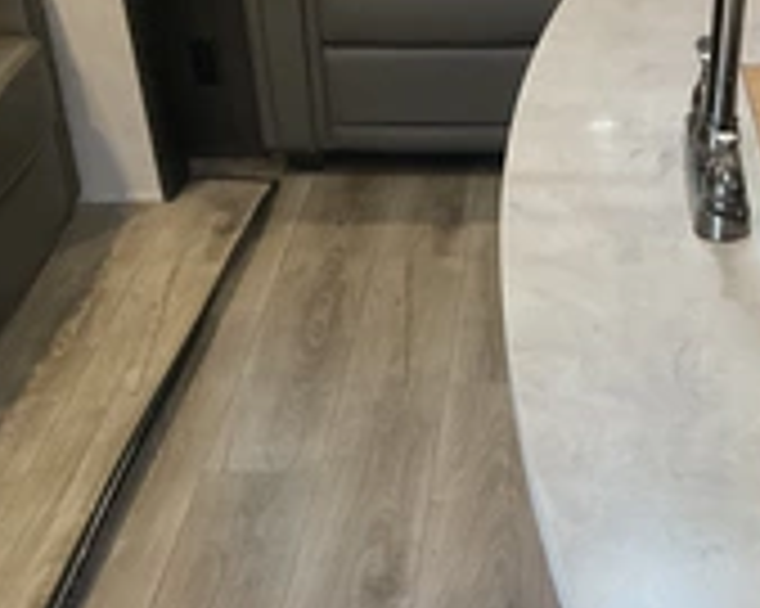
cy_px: 509
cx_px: 612
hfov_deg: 27.7
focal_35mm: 67
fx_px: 1506
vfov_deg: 22.4
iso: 200
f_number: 1.8
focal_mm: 3
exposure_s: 1/55
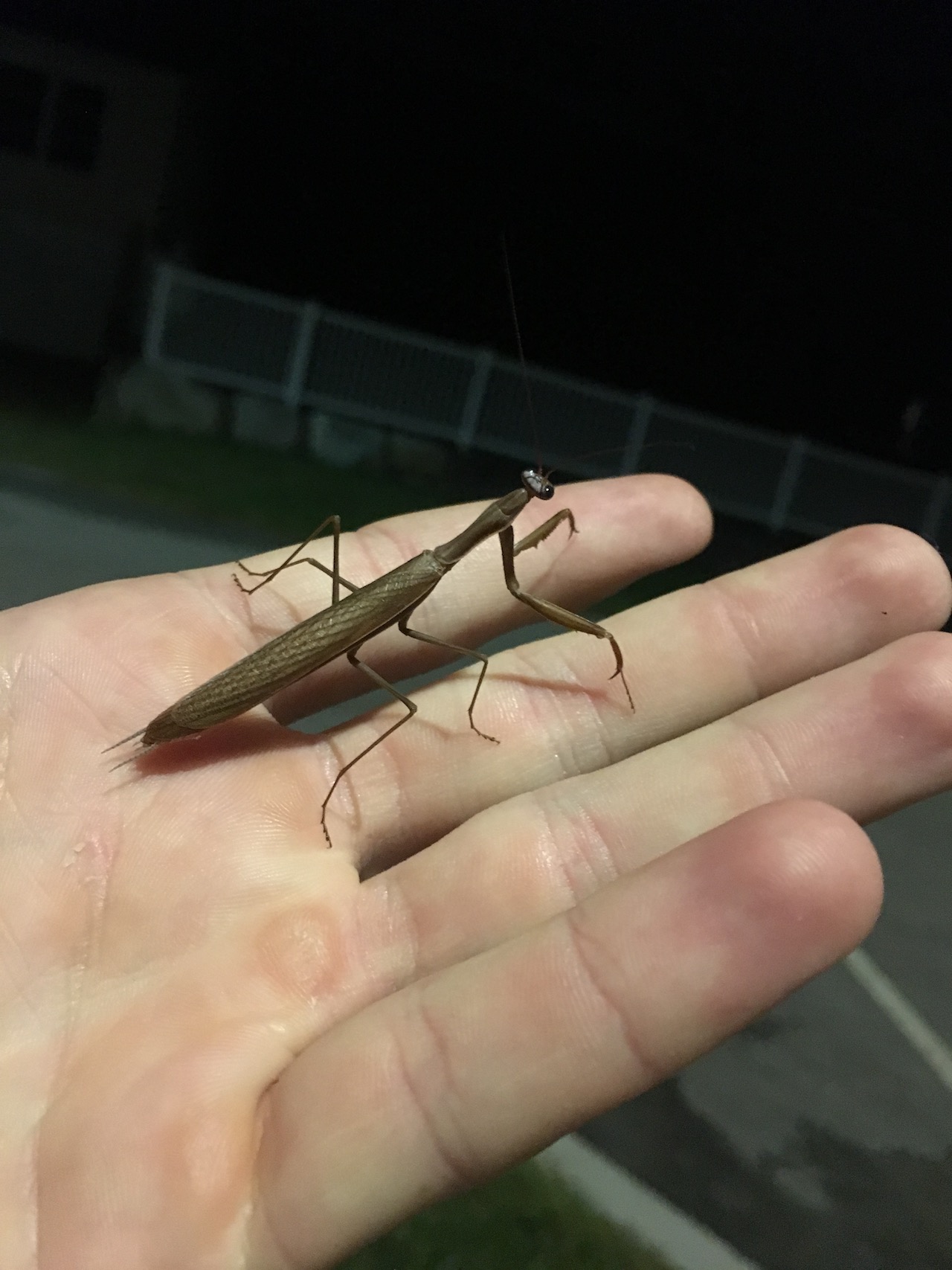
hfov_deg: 48.2
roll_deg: -14.3
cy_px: 635
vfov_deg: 61.7
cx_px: 476
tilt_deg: -10.2
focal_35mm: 29
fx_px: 1064
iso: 500
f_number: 2.2
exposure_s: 1/15
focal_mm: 4.15
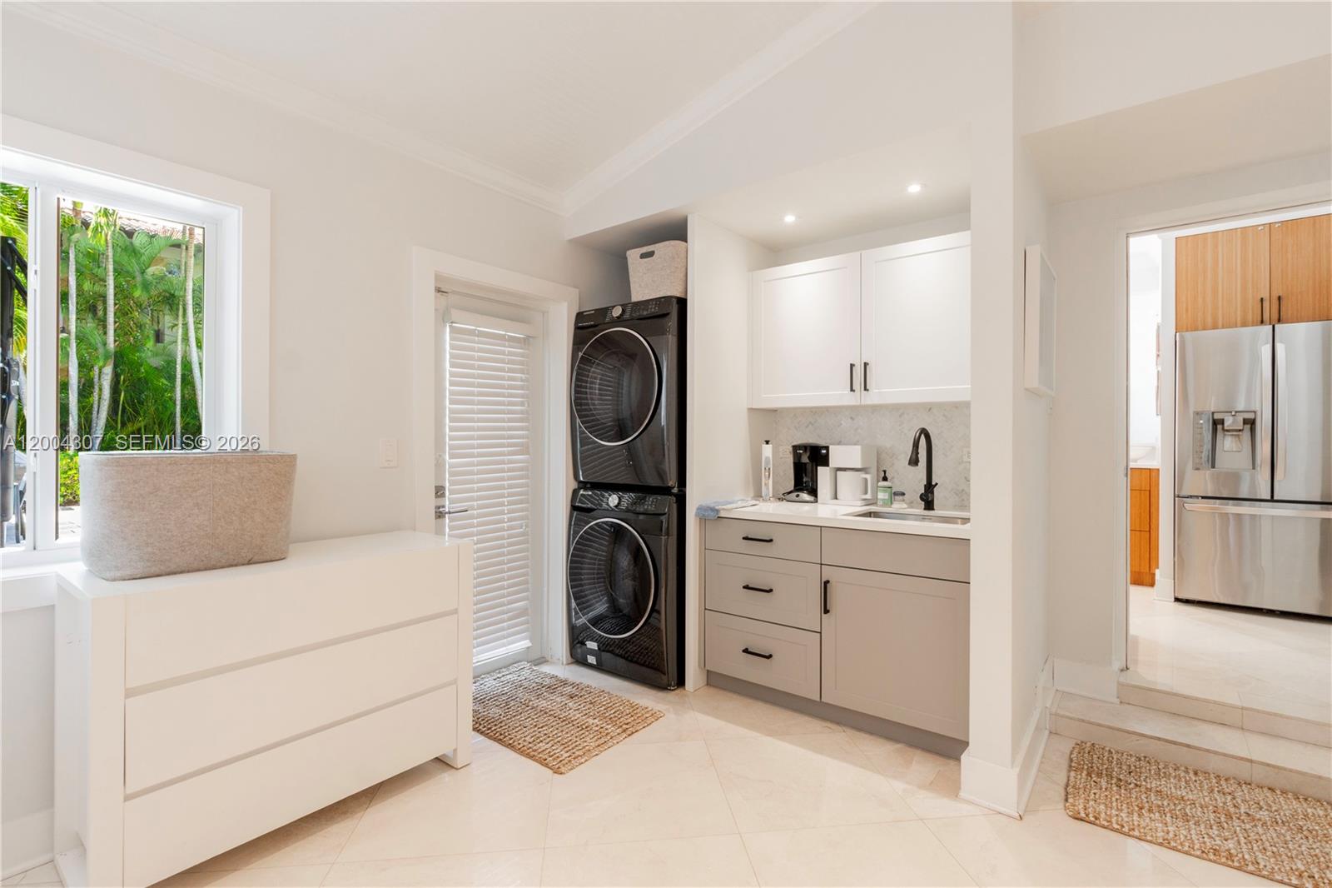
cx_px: 666
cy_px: 444
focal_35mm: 16
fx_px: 610
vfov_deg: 72.0
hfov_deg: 95.0
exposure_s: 1/5
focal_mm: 11
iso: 250
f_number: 9
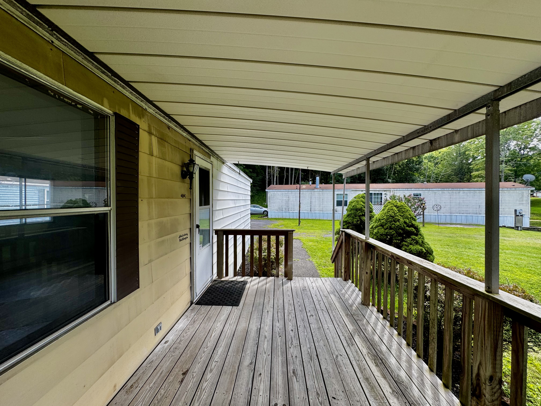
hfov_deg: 102.1
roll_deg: -0.5
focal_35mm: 14
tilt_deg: -1.8
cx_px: 270
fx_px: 219
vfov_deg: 85.7
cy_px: 203
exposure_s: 1/354
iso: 40
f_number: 2.2
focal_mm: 2.22
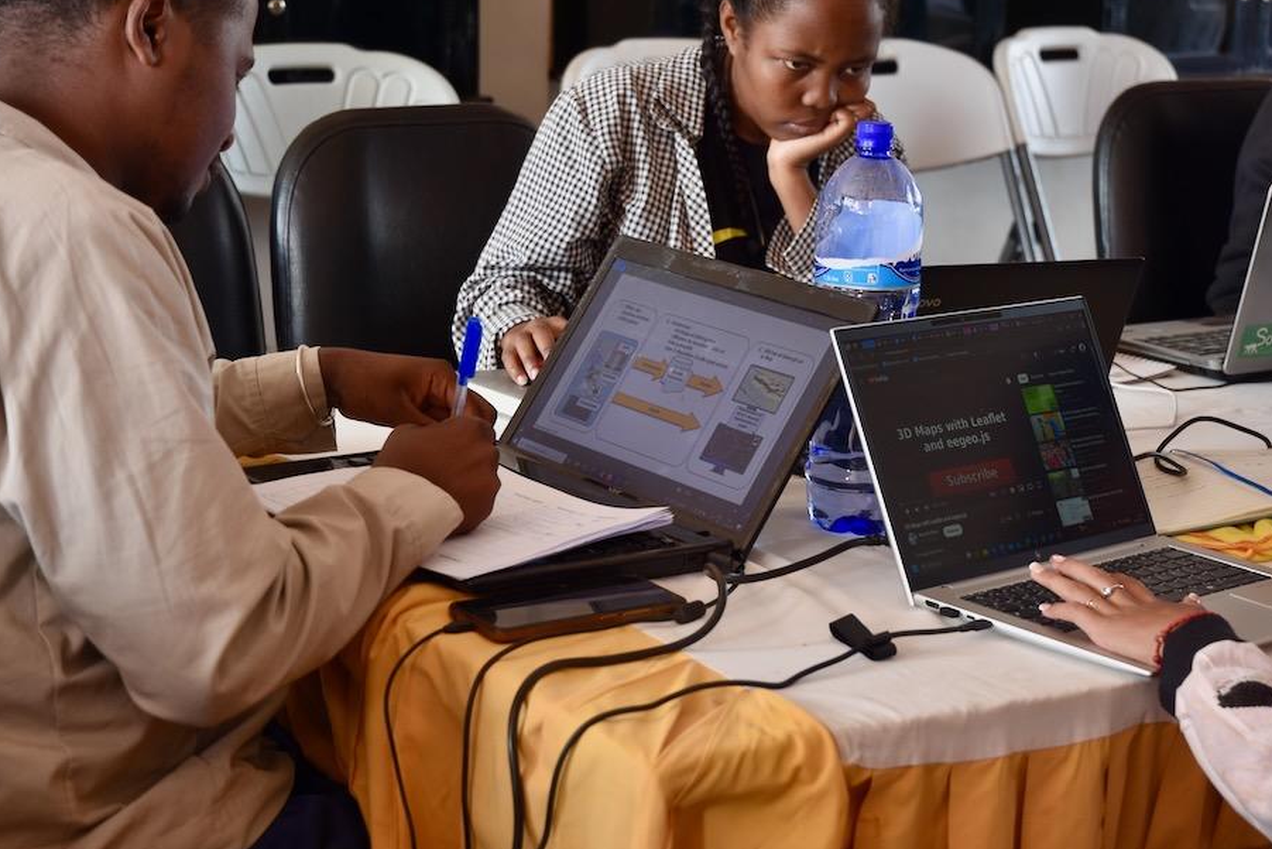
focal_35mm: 81
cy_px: 377
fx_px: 2862
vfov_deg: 16.9
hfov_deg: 25.0
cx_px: 829
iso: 250
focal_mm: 38
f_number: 3.5
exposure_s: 1/50
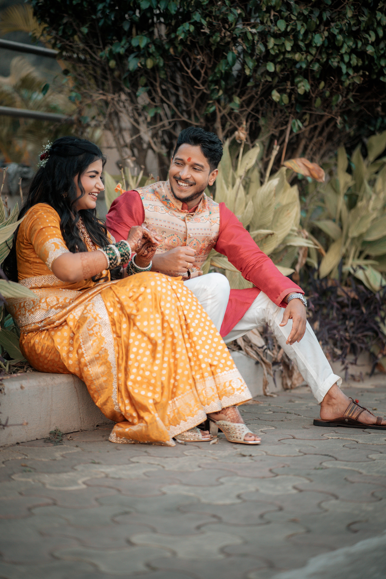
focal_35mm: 85
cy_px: 290
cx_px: 193
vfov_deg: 23.9
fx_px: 1367
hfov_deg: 16.1
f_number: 1.4
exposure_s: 1/640
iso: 640
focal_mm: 85
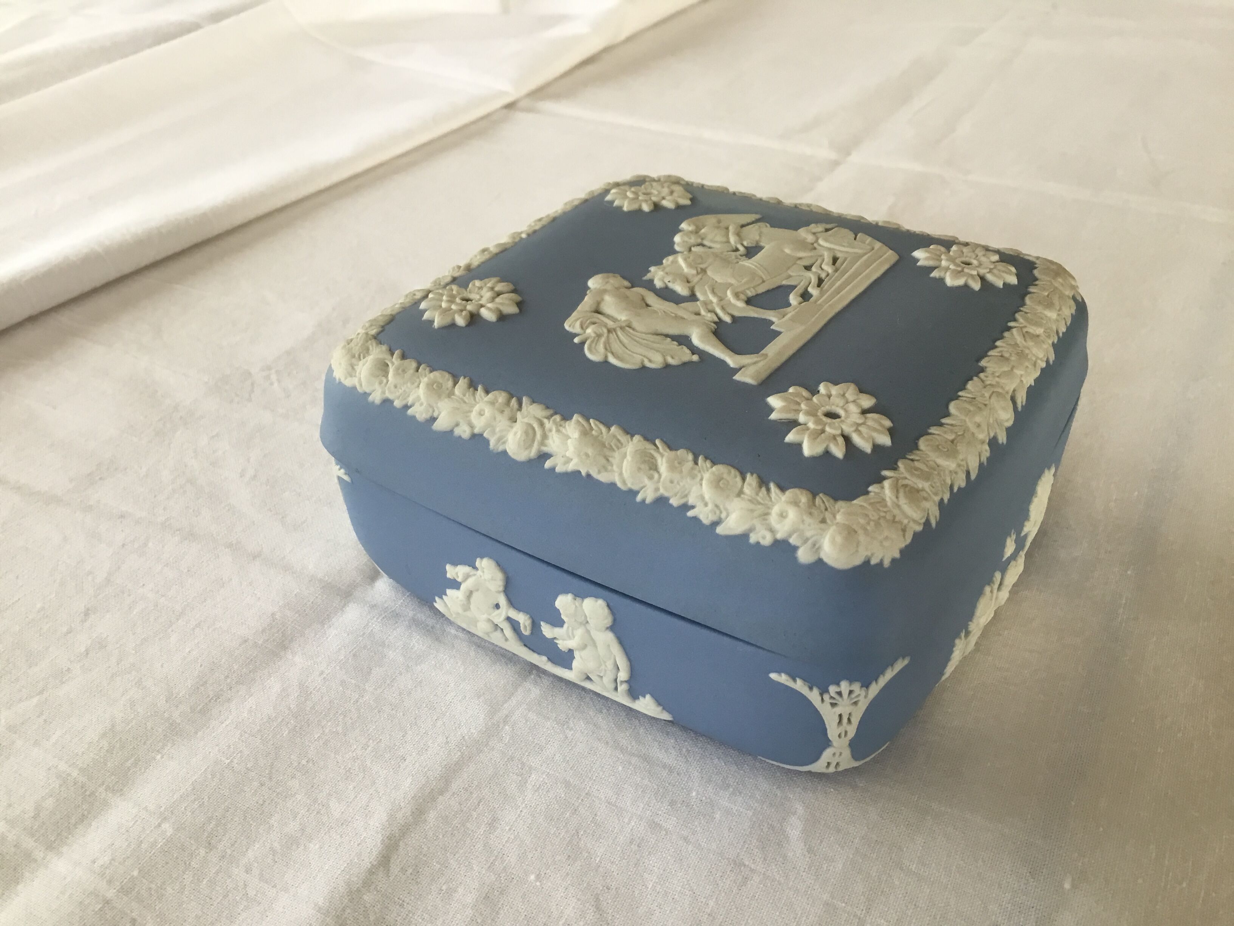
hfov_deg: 58.4
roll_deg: -0.1
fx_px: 1105
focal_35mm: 31
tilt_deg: -35.2
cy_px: 463
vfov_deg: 45.4
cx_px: 617
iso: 25
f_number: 2.4
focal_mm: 3.3
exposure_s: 1/33
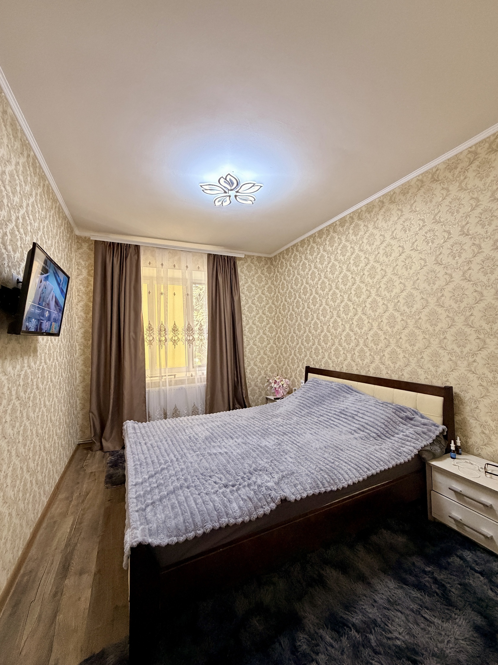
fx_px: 269
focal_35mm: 14
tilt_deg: +1.8
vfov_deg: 102.1
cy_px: 332
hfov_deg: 85.7
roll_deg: +1.5
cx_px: 249
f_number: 2.2
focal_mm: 2.22
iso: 320
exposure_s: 1/82
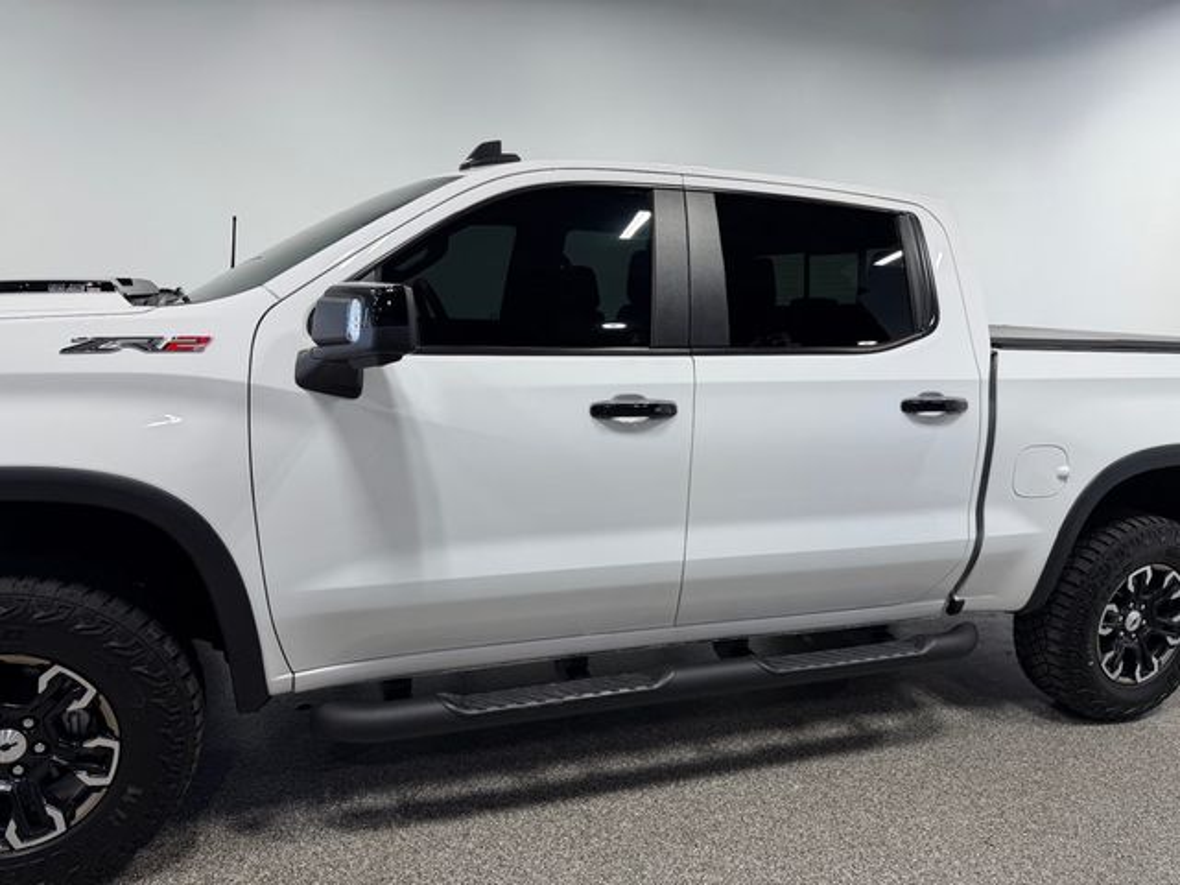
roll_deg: +2.2
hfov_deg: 71.6
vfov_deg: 56.8
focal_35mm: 24
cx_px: 590
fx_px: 818
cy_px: 442
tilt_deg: -13.8
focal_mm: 6.76
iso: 80
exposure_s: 1/294
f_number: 1.78
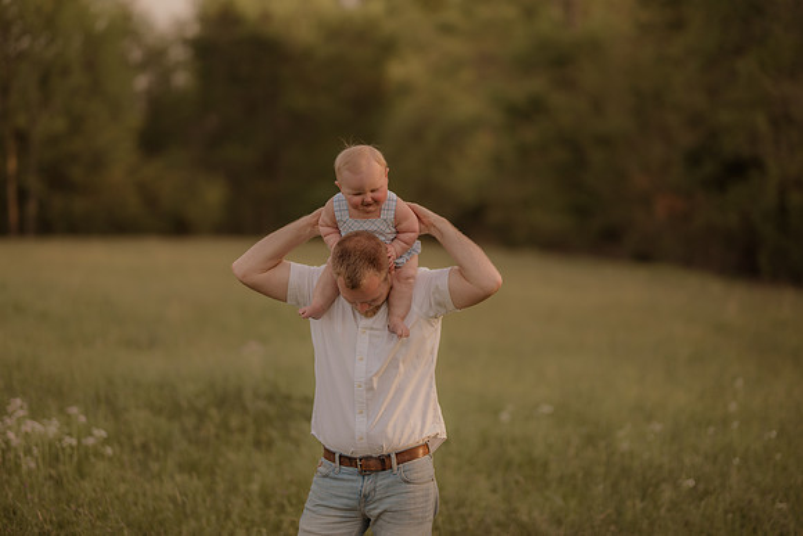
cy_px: 268
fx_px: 1896
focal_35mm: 85
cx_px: 402
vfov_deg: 16.1
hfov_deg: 23.9
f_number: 1.4
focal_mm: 85
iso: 160
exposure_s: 1/800
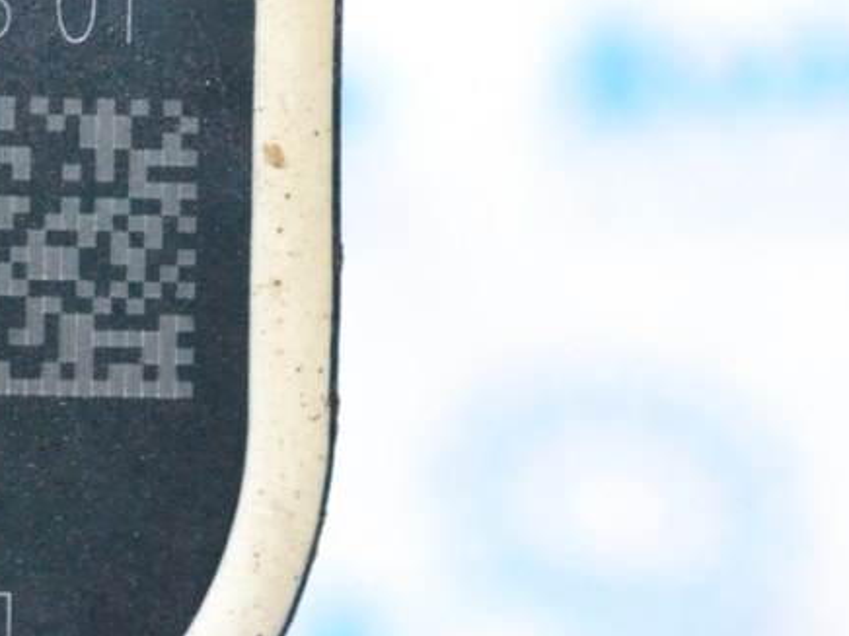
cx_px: -27
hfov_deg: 10.5
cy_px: 244
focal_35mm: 186
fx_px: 4565
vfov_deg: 8.0
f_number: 9
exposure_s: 1/160
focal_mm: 55
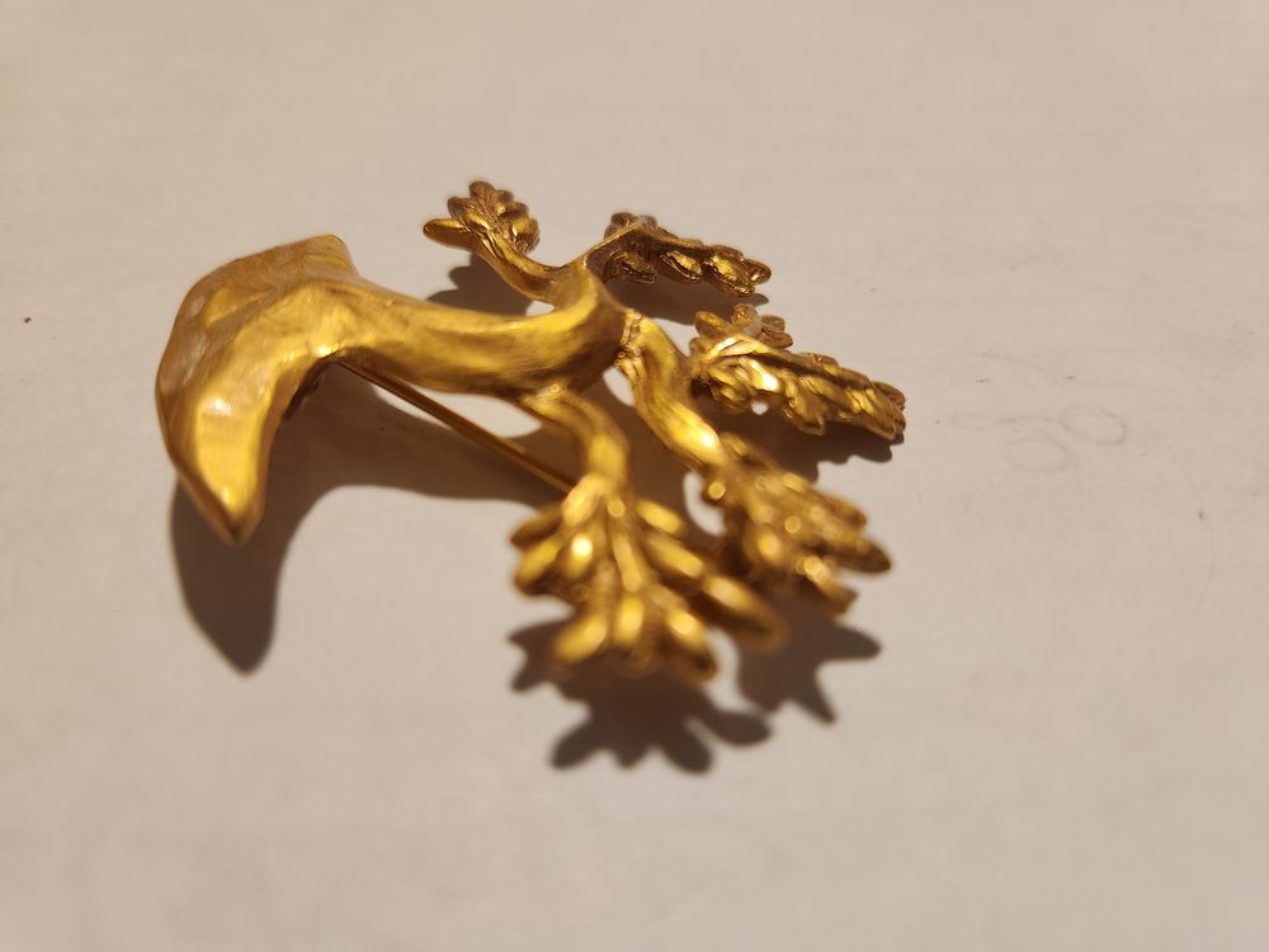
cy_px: 476
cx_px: 634
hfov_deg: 73.9
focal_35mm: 23
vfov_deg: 58.9
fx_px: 843
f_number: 1.8
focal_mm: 5.4
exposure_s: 1/100
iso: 400
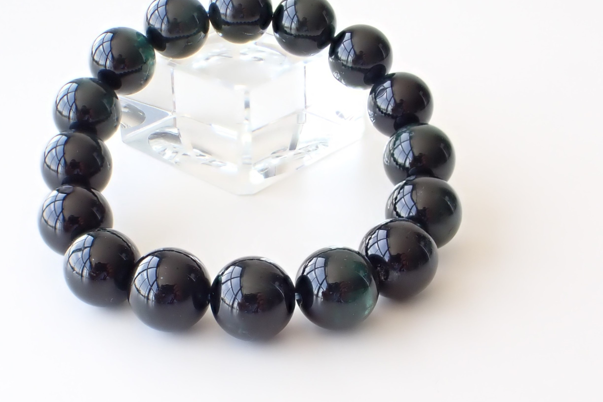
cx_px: 250
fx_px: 653
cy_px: 202
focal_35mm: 39
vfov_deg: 34.2
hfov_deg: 49.3
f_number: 3.2
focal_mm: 5.4
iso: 125
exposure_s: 1/125
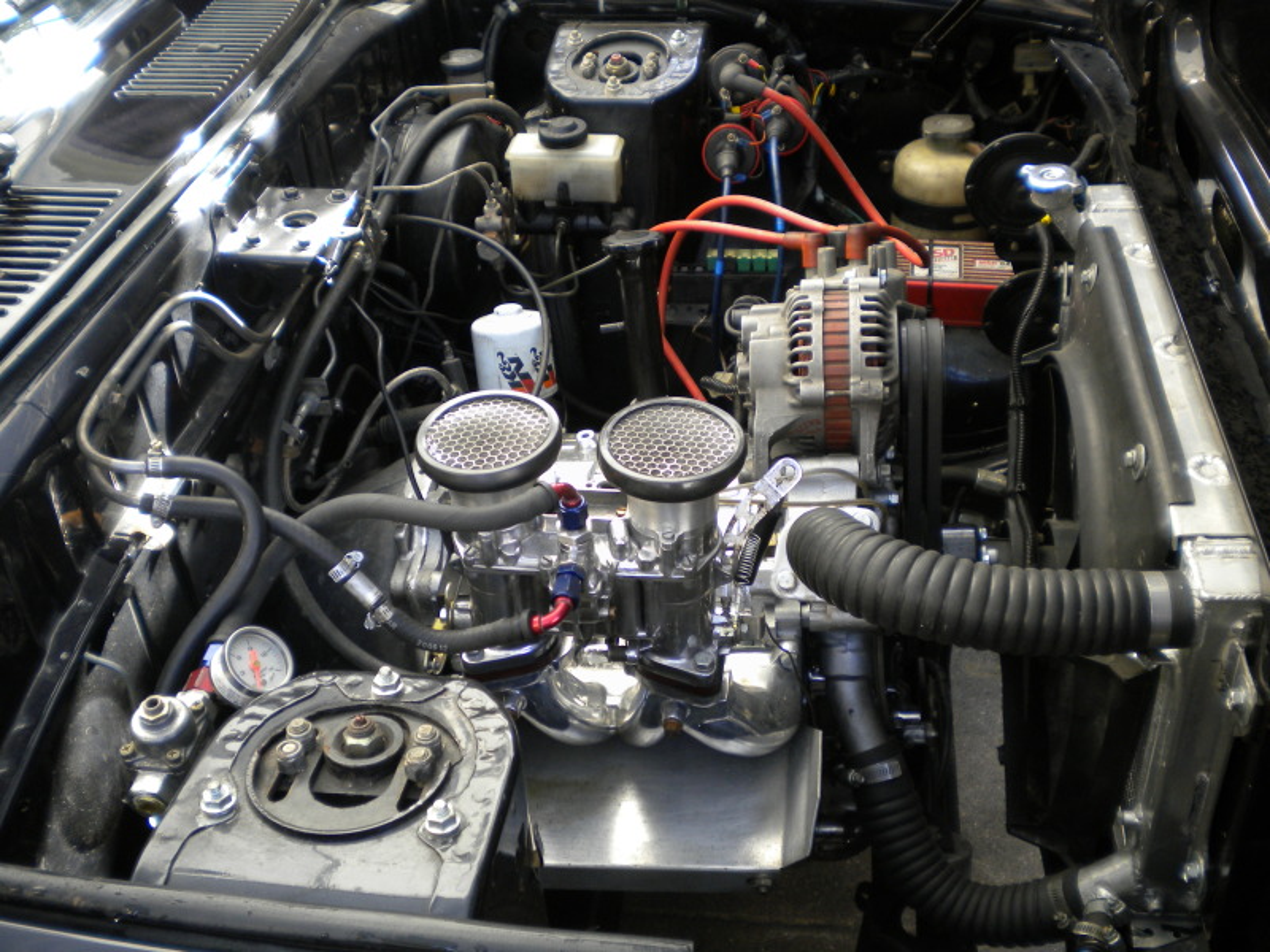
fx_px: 1284
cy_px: 476
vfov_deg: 40.7
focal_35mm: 35
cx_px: 635
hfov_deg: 52.6
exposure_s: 1/60
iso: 133
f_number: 3.1
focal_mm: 6.3
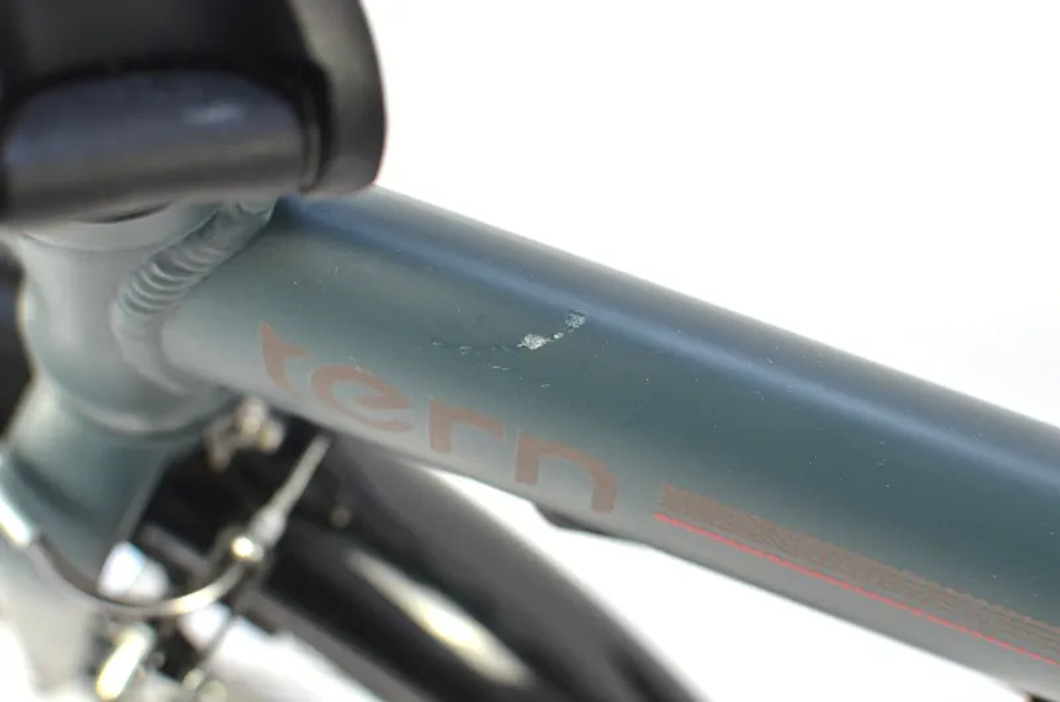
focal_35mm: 52
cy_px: 351
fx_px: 1543
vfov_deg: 25.6
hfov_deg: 37.9
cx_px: 530
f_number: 4
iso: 640
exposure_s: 1/60
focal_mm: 35
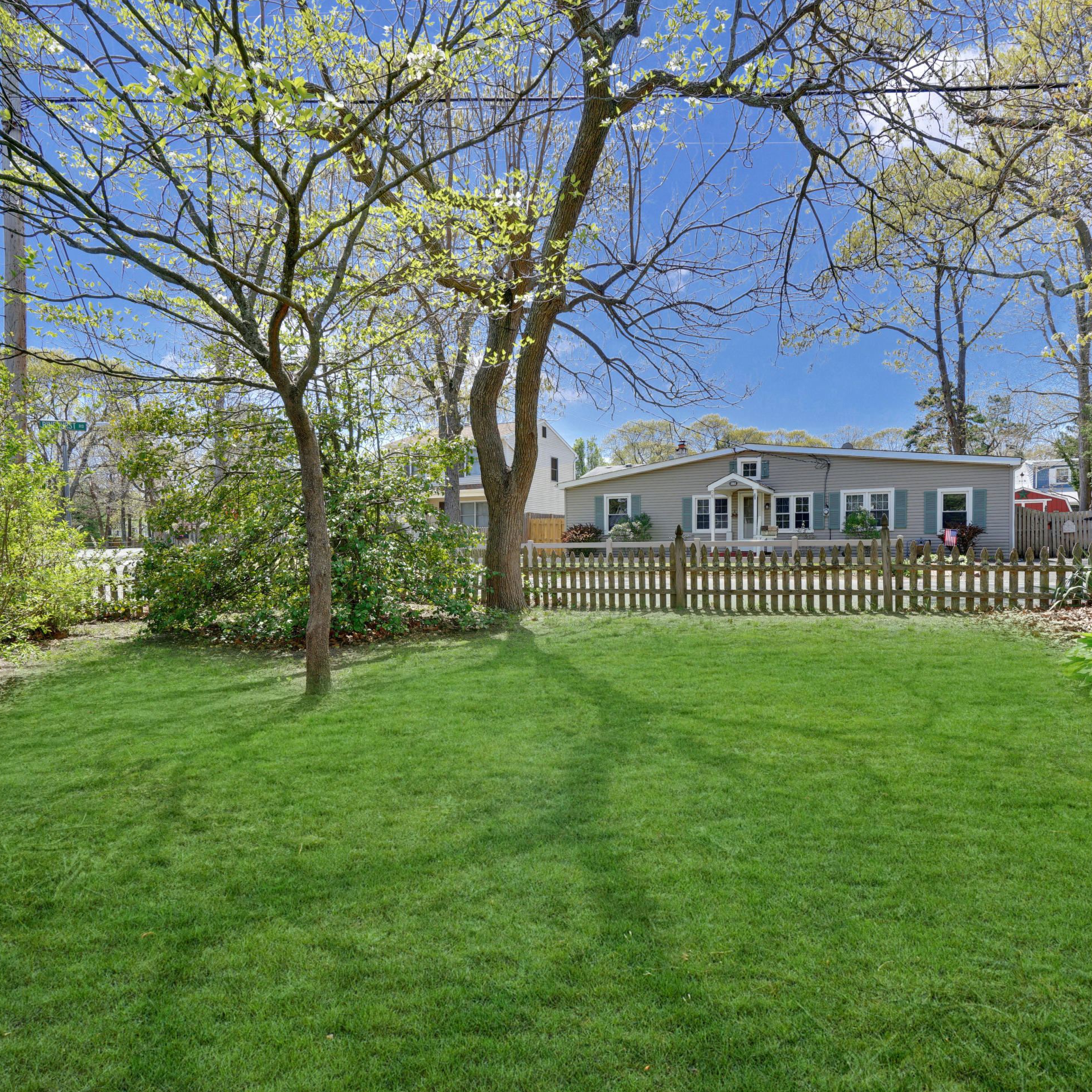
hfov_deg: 72.1
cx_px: 571
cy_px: 561
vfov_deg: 72.1
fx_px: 749
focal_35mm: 21
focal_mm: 16
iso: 100
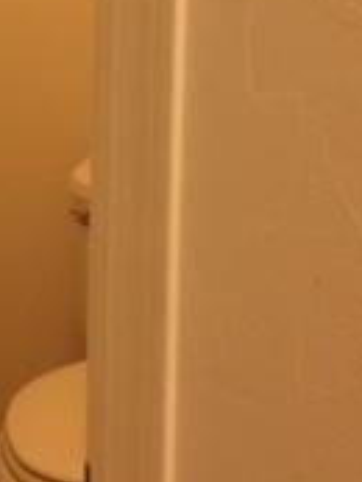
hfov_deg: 12.8
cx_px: -248
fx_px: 1490
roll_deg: +1.3
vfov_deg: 18.0
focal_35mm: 107
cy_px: 25
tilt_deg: -10.6
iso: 125
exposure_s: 1/30
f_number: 2.2
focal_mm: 4.15
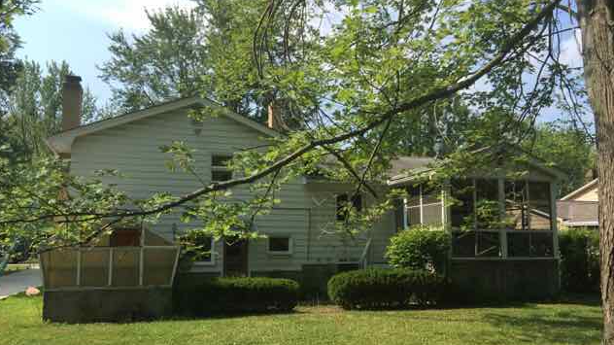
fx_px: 521
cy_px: 199
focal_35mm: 32
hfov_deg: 61.0
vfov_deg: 36.6
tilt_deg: +6.4
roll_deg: -1.0
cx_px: 304
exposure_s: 1/1130
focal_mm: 4.15
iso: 32
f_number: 2.2
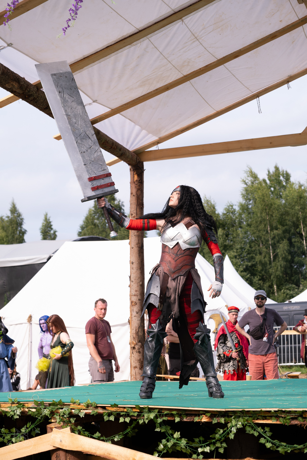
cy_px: 230
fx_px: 870
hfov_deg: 20.0
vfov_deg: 29.7
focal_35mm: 68
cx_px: 154
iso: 200
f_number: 4
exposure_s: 1/1000
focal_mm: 45.5
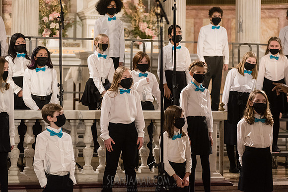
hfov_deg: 17.1
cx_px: 144
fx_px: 960
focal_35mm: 120
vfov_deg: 11.4
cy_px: 96
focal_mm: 120
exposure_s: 1/200
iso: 4000
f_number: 4
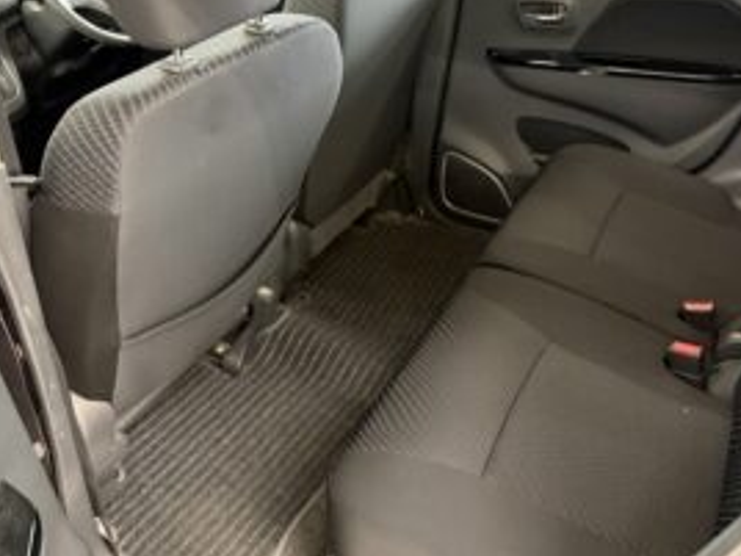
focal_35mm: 34
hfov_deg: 53.7
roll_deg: -0.8
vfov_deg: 41.6
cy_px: 220
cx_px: 429
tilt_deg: -32.0
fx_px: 728
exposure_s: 1/30
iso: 640
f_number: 1.6
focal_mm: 5.96
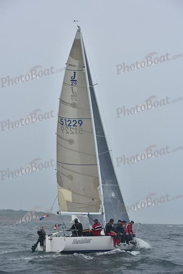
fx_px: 533
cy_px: 137
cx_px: 92
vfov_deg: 28.8
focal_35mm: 70
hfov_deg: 19.5
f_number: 7.1
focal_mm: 70
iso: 320
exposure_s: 1/1000
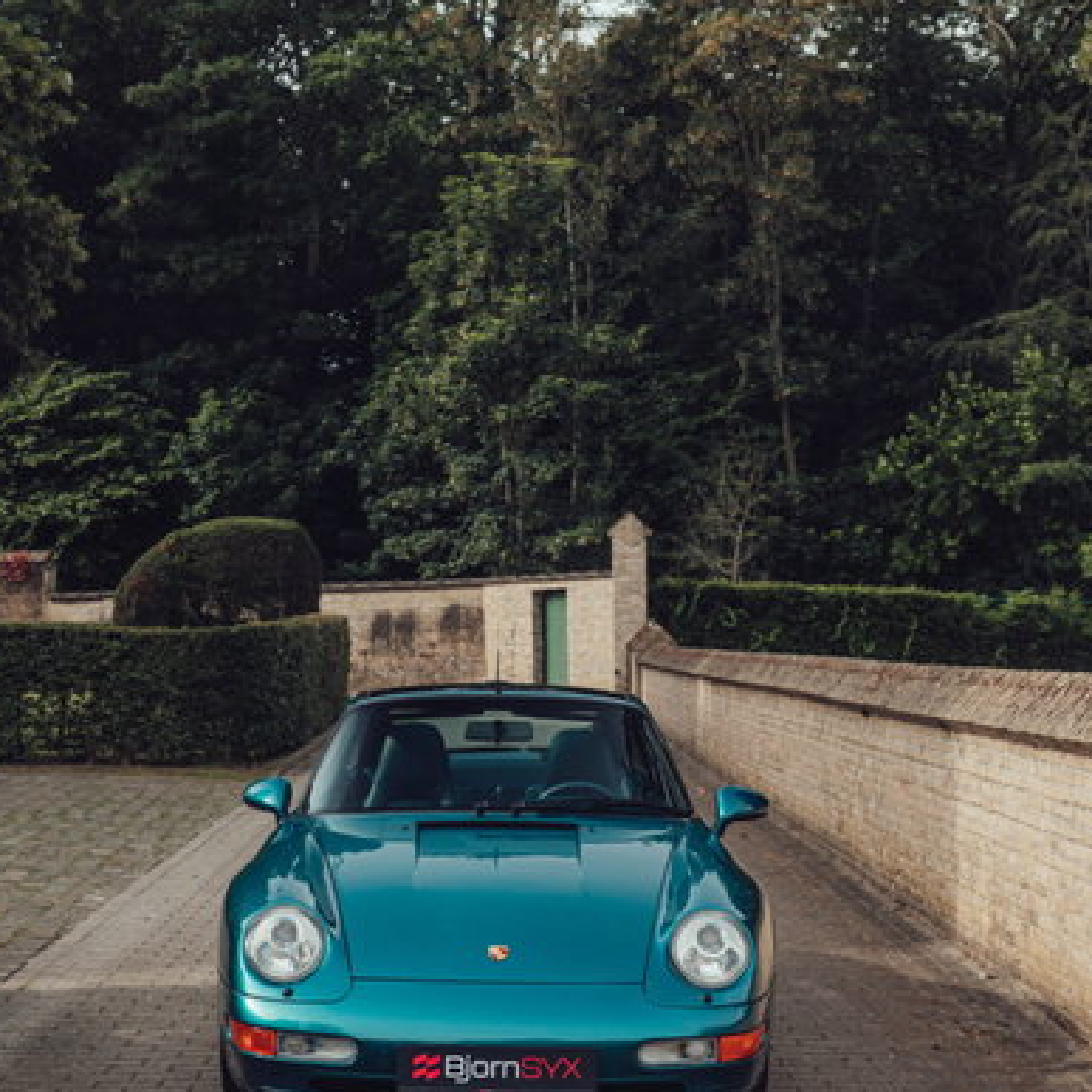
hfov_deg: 29.1
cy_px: 625
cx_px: 502
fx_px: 2106
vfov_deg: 29.0
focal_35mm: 59
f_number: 4.5
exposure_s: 1/400
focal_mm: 35
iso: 200
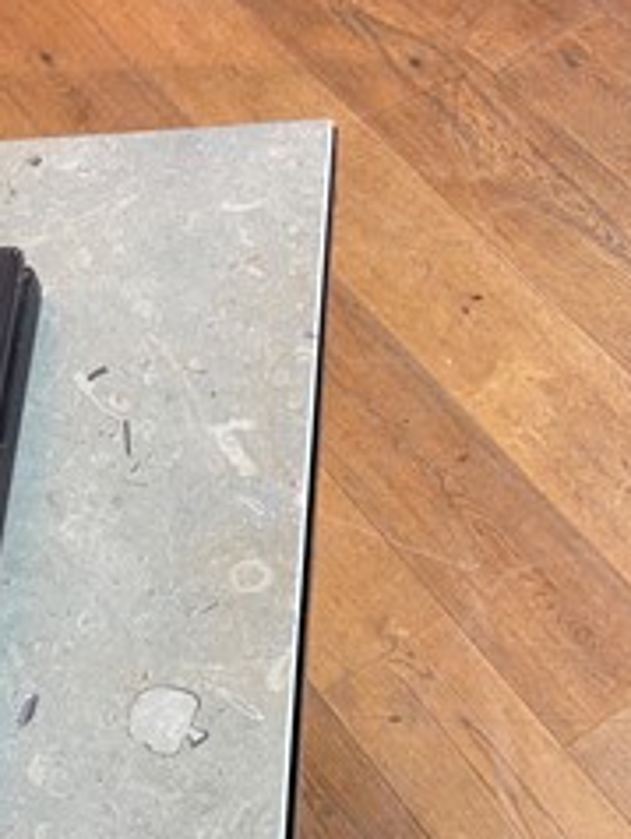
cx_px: 120
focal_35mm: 42
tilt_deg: -68.6
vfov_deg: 42.3
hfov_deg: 33.3
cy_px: 698
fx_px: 1019
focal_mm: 5.1
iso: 125
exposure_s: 1/50
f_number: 1.6
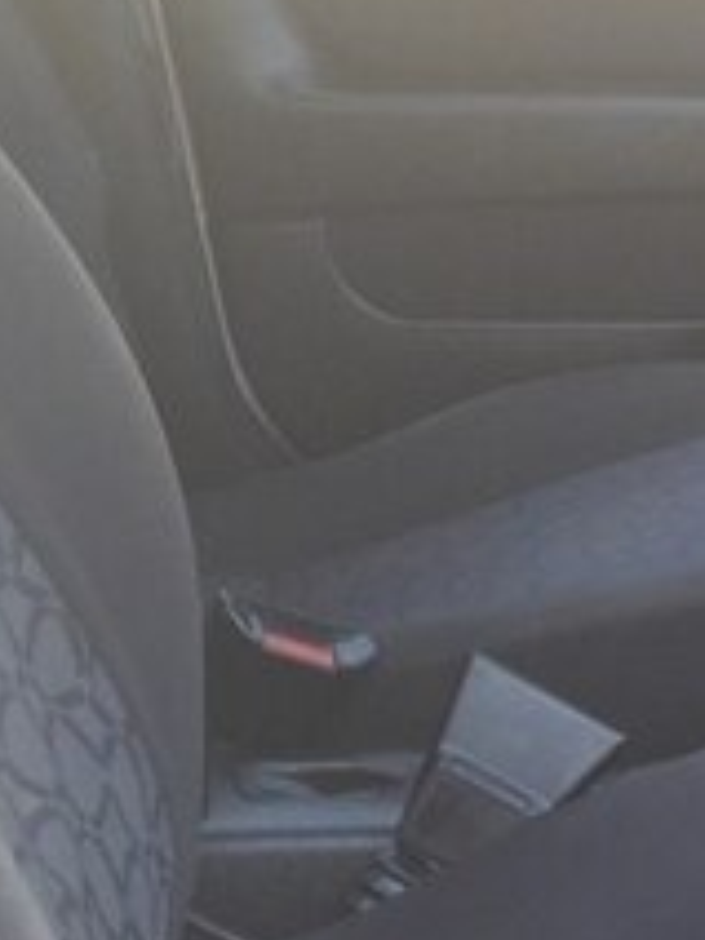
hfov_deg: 14.7
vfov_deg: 22.5
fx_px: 2362
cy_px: 499
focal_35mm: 87
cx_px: 1299
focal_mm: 3.7
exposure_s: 1/100
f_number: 1.9
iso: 64
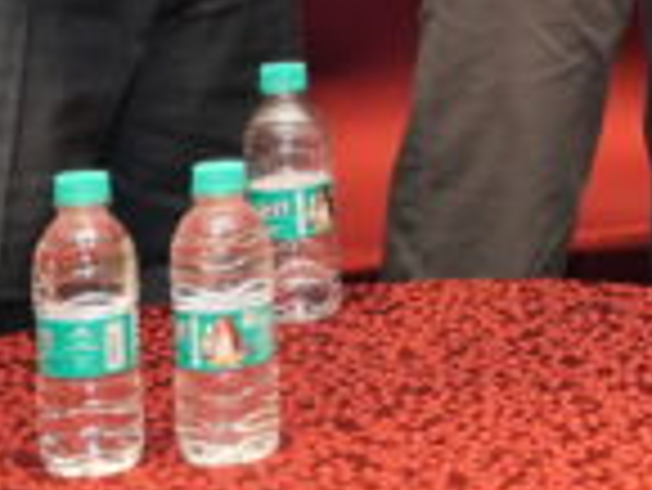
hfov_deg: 8.7
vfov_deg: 6.8
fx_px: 3884
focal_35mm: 206
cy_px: -739
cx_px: 1610
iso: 800
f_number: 3.2
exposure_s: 1/160
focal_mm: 30.3
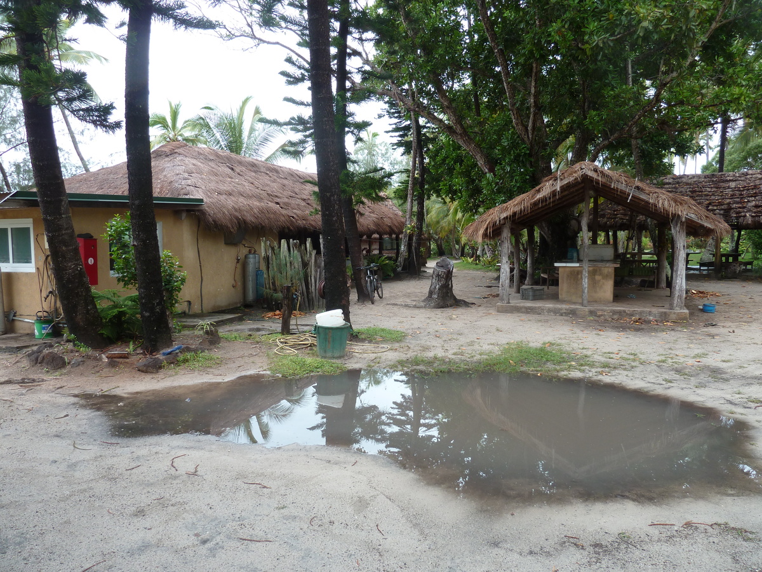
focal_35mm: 25
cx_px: 381
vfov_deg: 54.9
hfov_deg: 69.4
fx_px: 550
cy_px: 286
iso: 80
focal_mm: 4.1
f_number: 3.3
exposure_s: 1/60
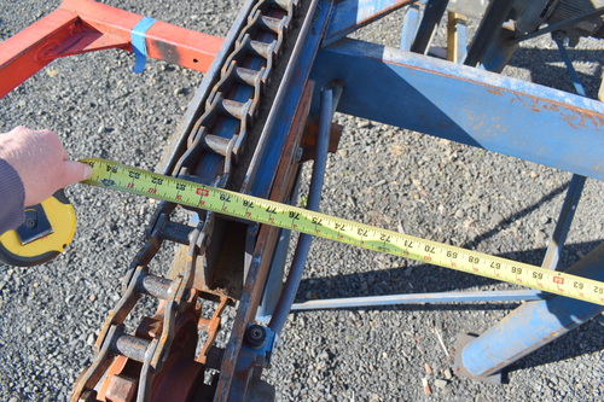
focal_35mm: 27
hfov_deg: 67.4
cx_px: 302
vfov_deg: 47.9
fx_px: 453
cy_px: 201
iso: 180
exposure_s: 1/250
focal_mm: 18
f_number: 8
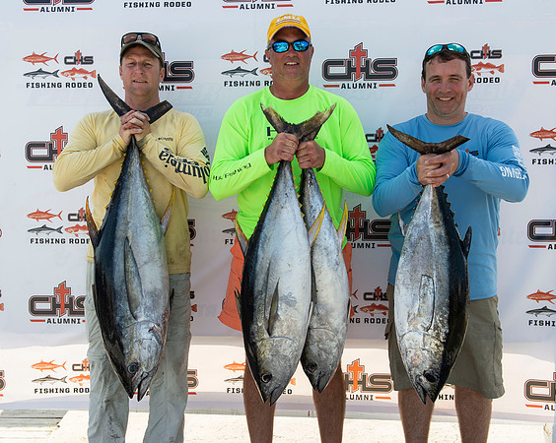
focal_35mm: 44
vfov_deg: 34.3
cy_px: 206
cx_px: 267
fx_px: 718
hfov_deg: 42.3
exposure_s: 1/200
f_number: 7.1
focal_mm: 35
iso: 80
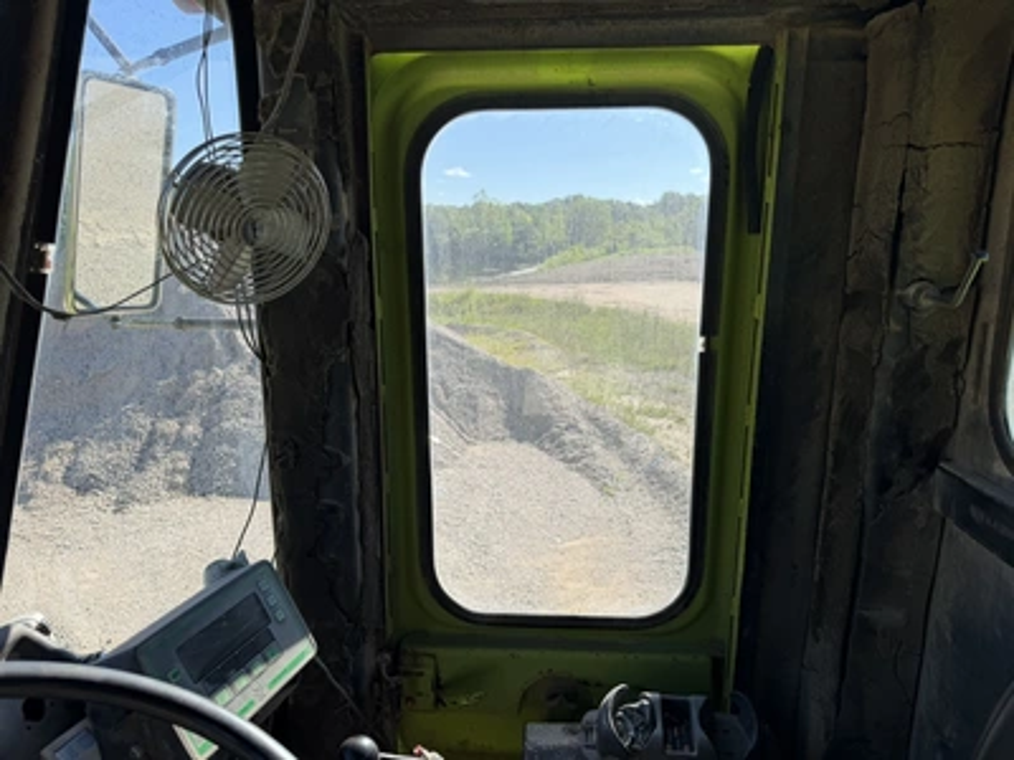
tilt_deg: -9.8
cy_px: 380
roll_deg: -1.5
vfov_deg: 56.8
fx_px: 703
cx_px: 507
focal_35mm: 24
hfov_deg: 71.6
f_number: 1.78
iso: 80
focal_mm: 6.76
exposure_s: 1/1855
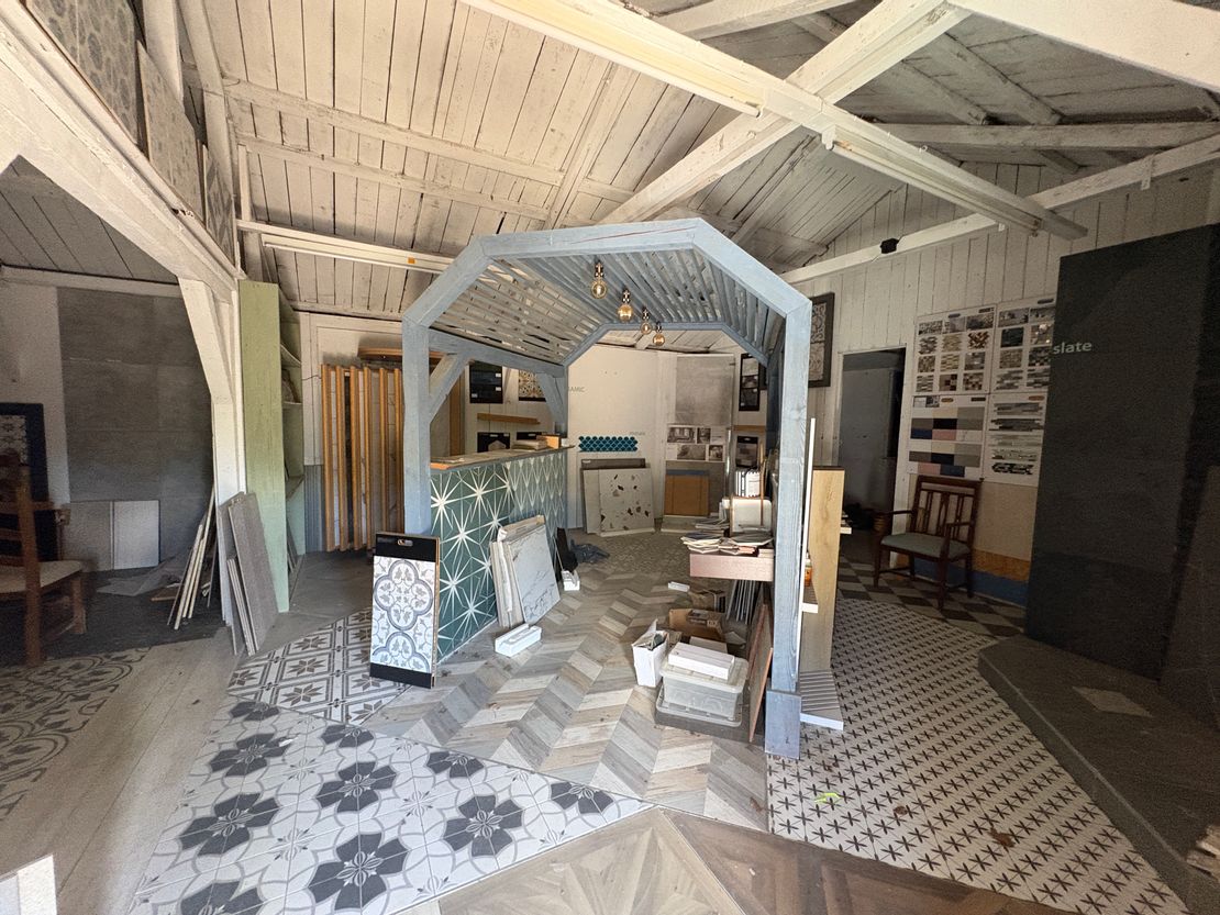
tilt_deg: -3.9
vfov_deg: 85.7
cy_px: 458
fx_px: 494
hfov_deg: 102.1
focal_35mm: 14
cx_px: 610
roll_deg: -0.4
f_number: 2.2
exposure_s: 1/60
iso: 640
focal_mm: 2.22
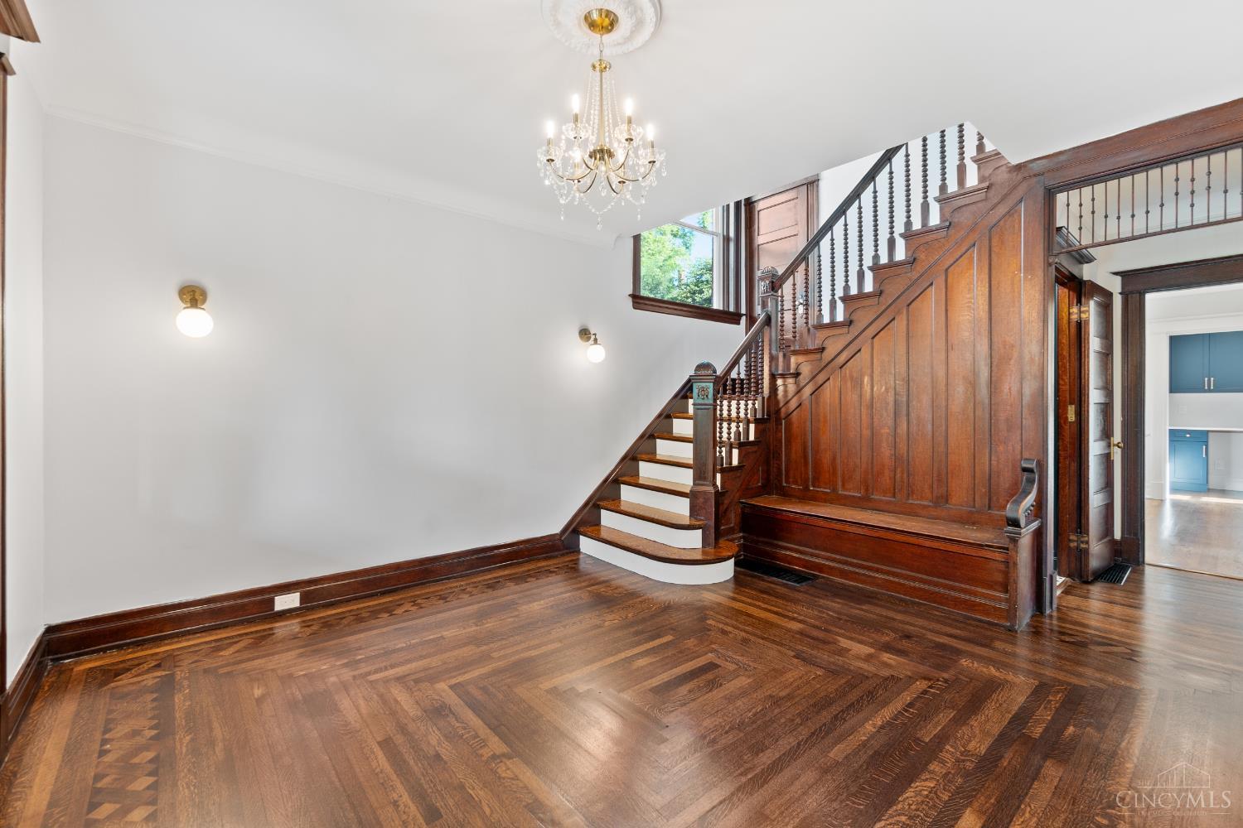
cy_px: 414
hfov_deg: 100.4
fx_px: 518
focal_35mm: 15
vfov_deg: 77.3
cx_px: 622
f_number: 8
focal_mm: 10
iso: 250
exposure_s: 1/1.25
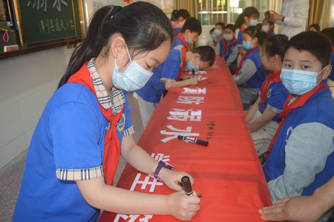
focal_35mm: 27
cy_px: 111
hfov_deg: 67.5
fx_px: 250
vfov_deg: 47.8
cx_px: 167
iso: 640
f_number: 3.5
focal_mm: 18
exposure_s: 1/60
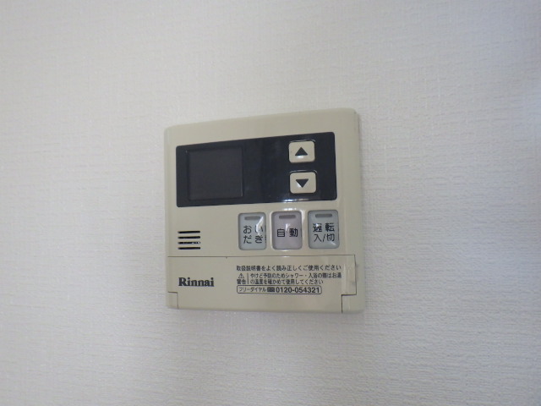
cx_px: 270
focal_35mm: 28
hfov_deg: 63.4
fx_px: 438
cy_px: 203
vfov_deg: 49.7
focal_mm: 5
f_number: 3.5
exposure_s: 1/45
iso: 500
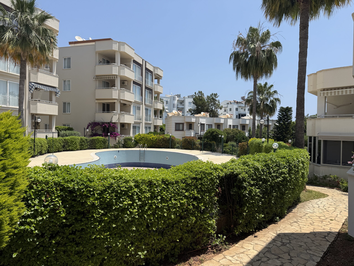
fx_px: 245
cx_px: 177
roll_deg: -0.8
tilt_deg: -0.3
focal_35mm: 24
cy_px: 133
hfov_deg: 71.6
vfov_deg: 56.8
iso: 80
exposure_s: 1/4975
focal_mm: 6.76
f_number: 1.78
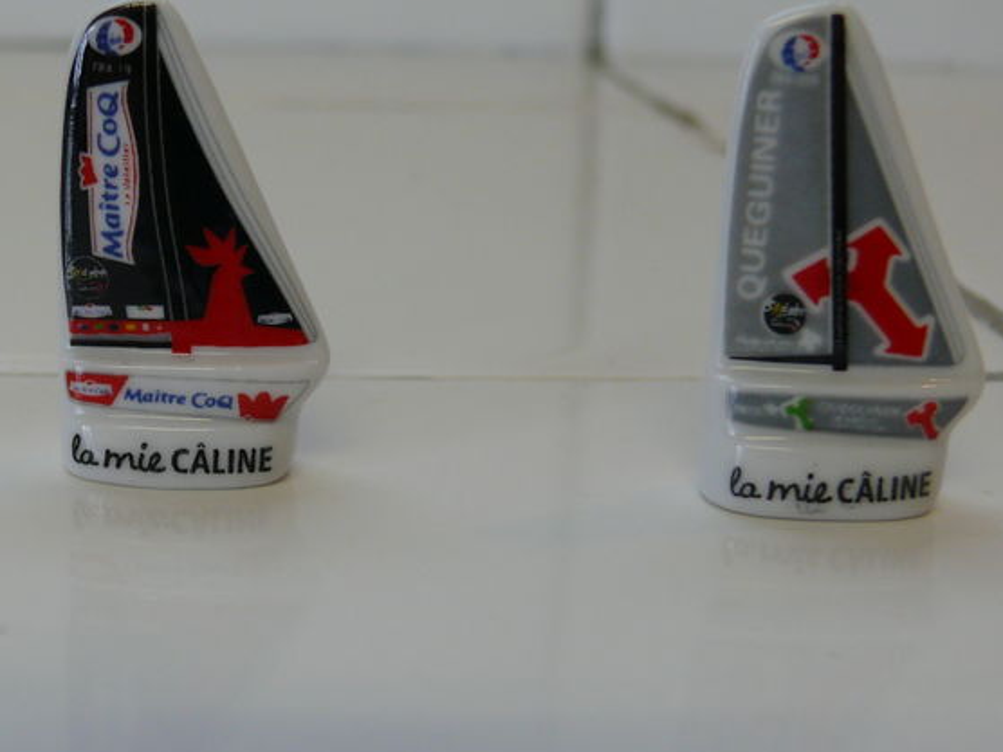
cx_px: 207
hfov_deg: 30.0
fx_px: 1825
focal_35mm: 63
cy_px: 359
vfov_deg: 23.3
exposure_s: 1/30
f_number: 2.8
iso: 100
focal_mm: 7.4
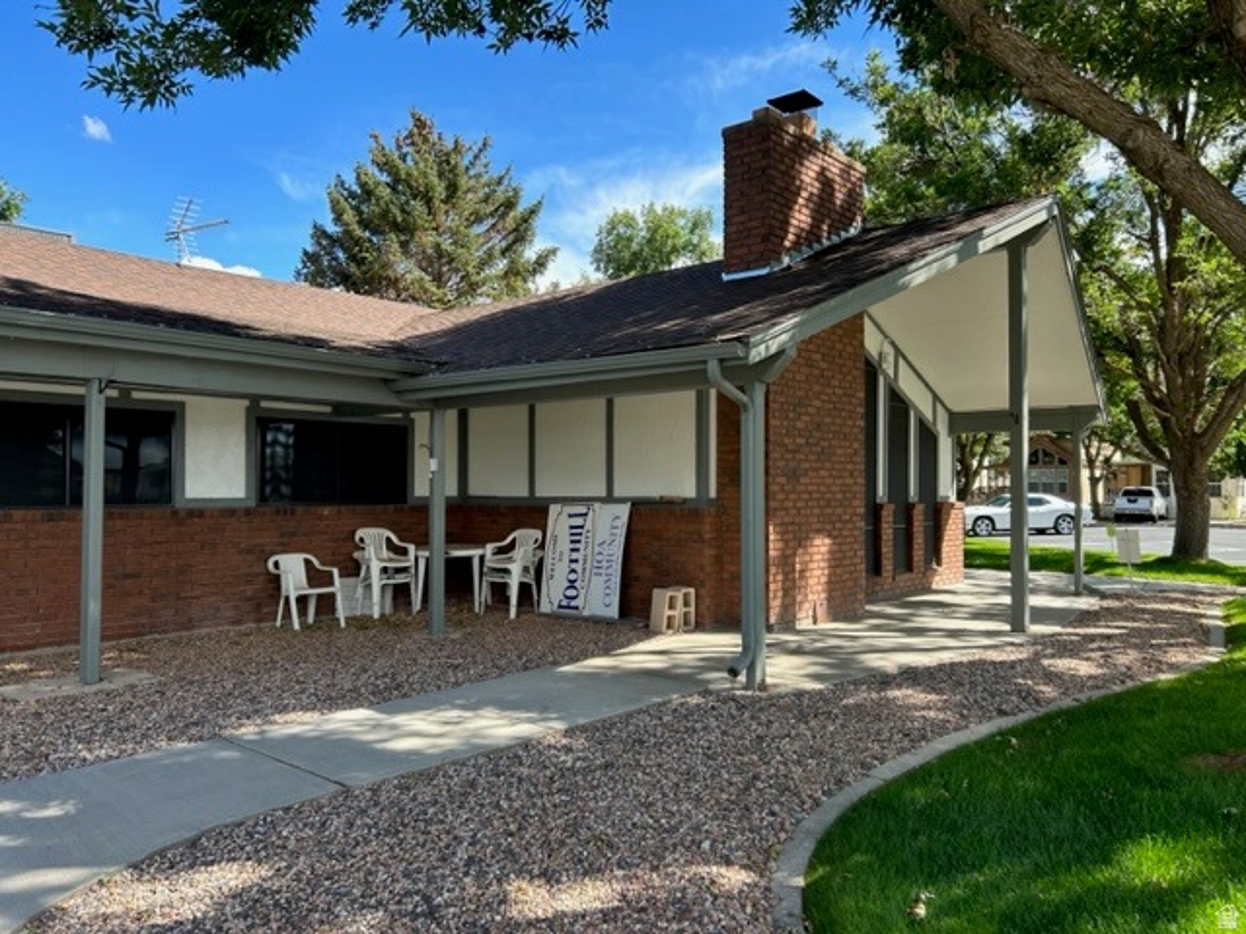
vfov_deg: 53.1
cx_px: 623
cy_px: 467
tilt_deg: +1.2
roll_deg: +0.2
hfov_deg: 67.3
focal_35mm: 26
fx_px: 936
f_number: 1.5
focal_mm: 5.7
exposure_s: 1/965
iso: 50
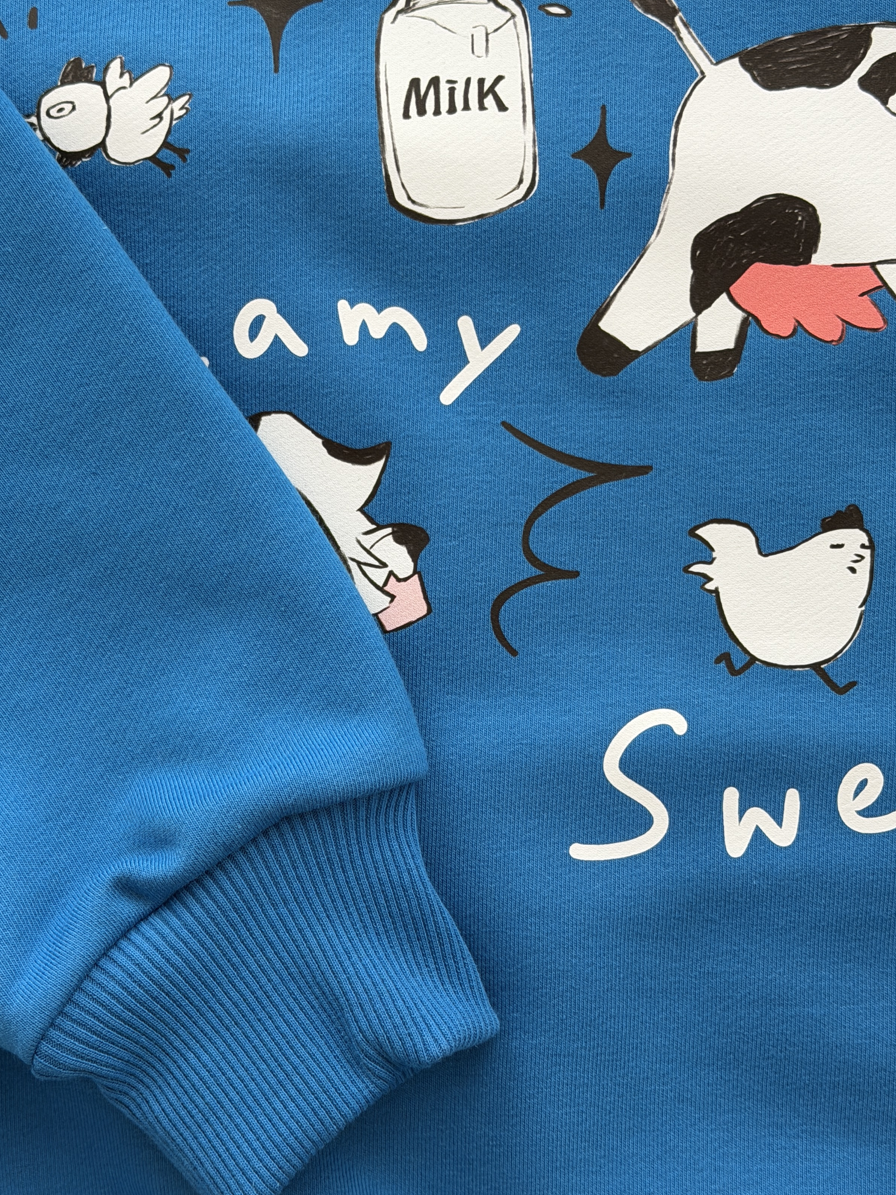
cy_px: 630
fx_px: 2105
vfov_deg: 31.7
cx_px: 406
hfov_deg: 24.0
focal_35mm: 61
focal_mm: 6.76
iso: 200
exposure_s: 1/60
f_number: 1.78
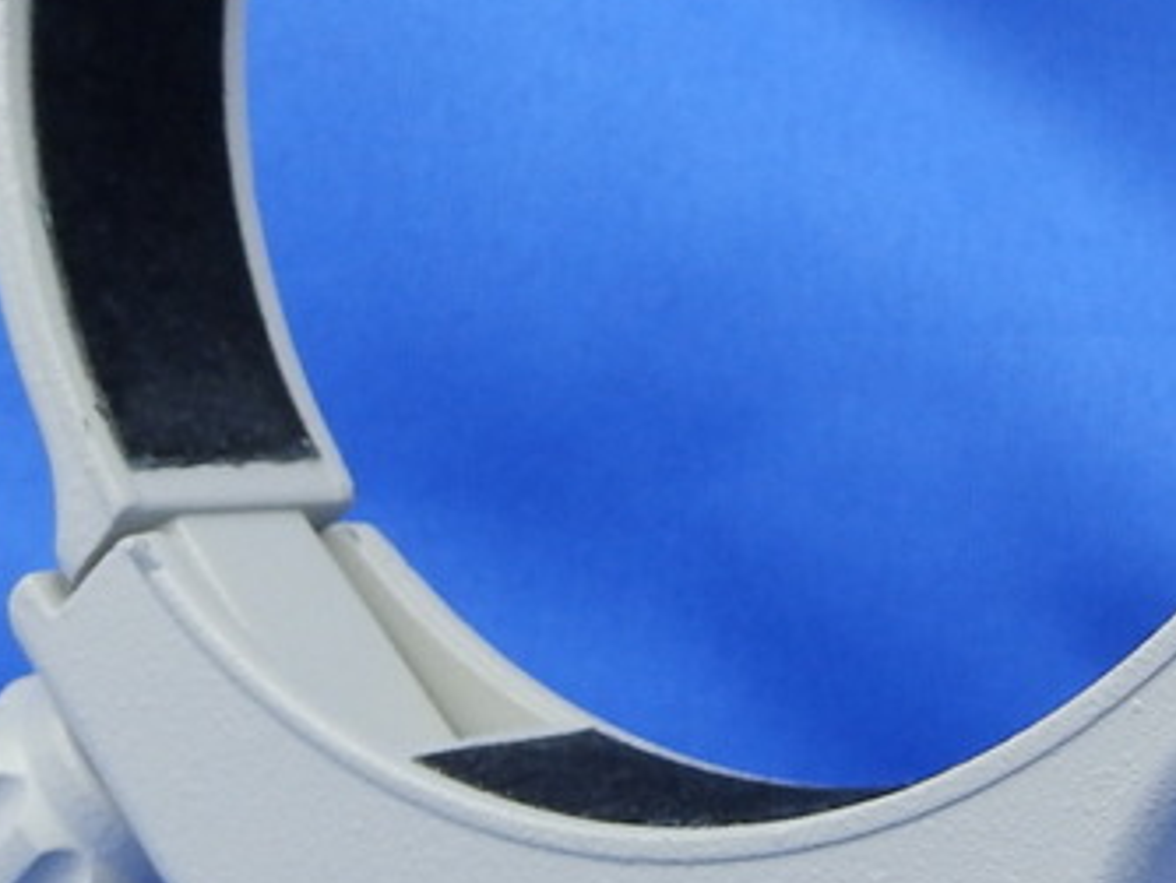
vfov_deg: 18.6
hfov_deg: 24.3
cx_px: 930
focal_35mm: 79
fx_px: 2686
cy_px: 208
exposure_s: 1/30
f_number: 3.4
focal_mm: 4
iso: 160
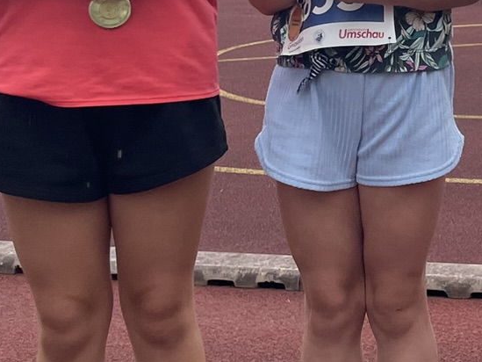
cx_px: 824
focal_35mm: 97
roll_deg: +0.2
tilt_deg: -3.6
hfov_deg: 17.2
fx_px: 1351
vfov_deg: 14.8
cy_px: -57
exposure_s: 1/1062
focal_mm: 4.2
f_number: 1.6
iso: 32
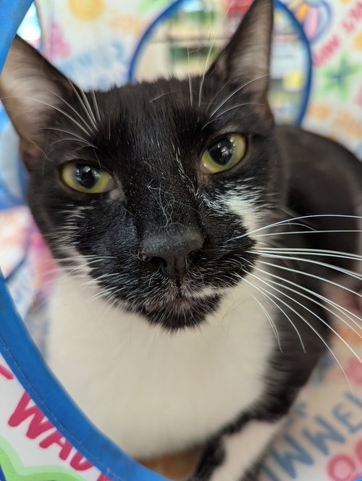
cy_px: 240
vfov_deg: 71.5
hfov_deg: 56.9
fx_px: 334
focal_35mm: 24
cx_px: 181
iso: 353
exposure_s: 1/120
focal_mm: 6.81
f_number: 1.85
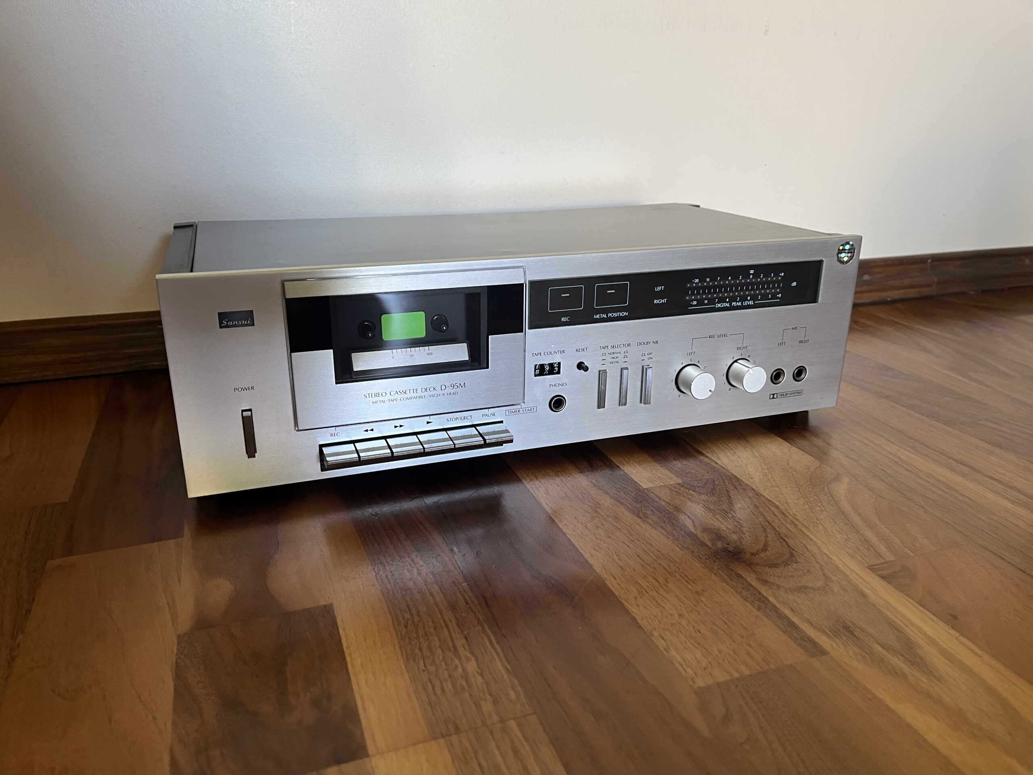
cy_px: 388
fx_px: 776
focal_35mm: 26
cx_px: 516
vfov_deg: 53.1
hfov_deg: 67.3
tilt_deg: -20.2
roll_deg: -0.1
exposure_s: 1/60
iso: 160
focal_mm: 5.1
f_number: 1.6
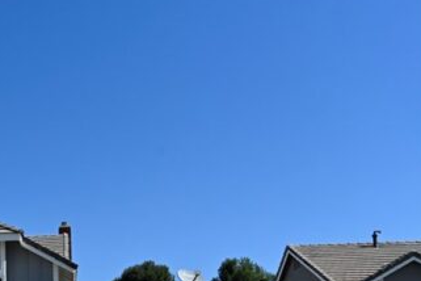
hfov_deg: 27.0
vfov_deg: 19.6
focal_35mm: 67
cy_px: 298
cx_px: -67
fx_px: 783
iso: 100
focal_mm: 28
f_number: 7.1
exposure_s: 1/400
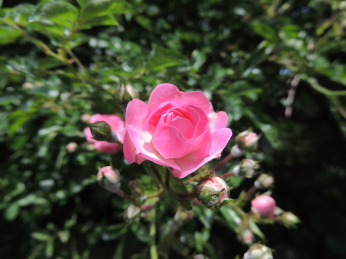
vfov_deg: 56.8
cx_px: 173
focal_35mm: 24
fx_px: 240
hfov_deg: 71.6
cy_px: 130
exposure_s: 1/800
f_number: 3
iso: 100
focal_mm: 4.3
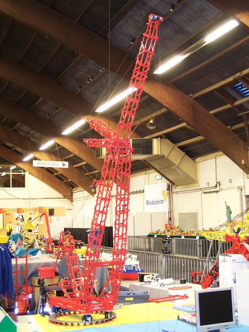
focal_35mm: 51
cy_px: 166
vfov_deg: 37.5
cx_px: 124
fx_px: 489
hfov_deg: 28.6
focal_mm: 8.5
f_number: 3
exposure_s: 1/3
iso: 140
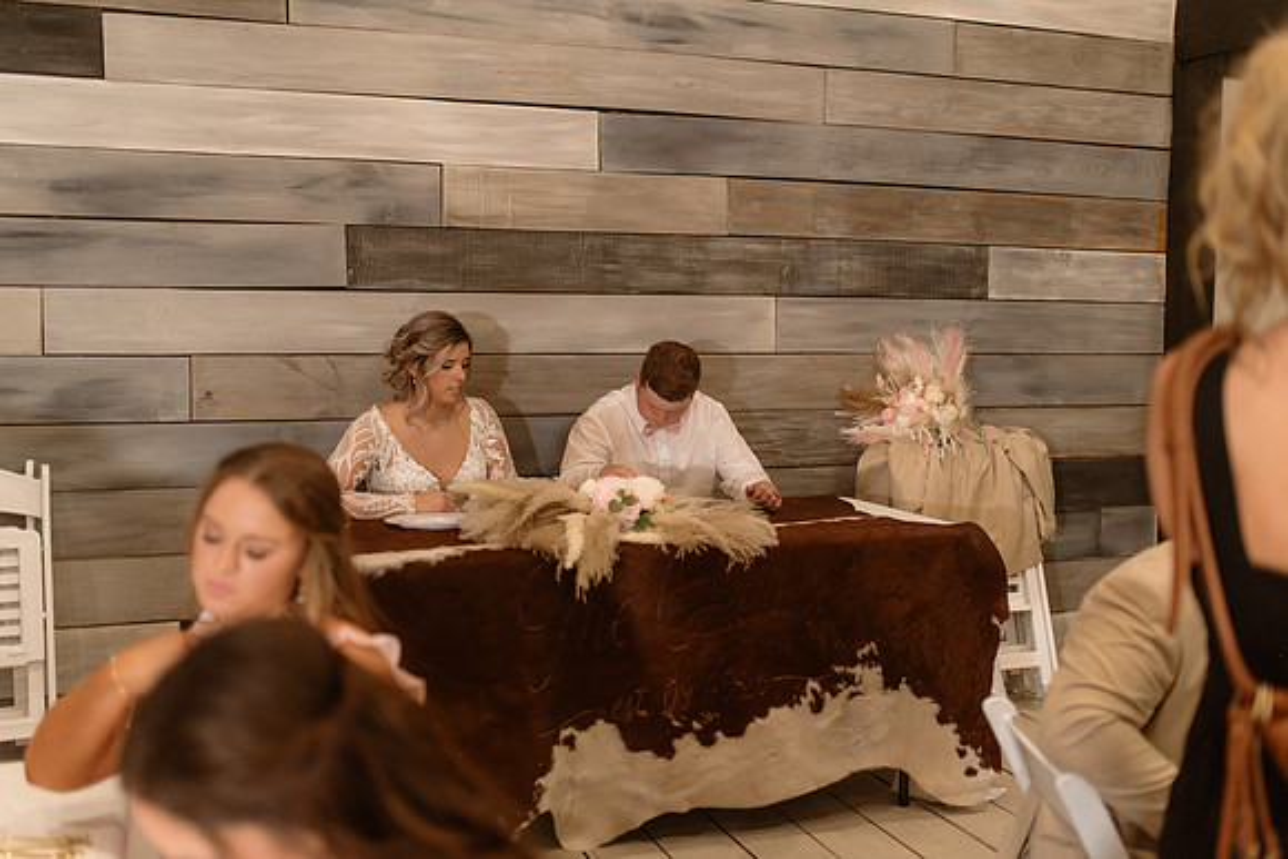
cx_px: 644
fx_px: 1374
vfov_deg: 34.7
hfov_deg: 50.2
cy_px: 410
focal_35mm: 38
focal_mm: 35
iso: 1250
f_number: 1.4
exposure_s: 1/200
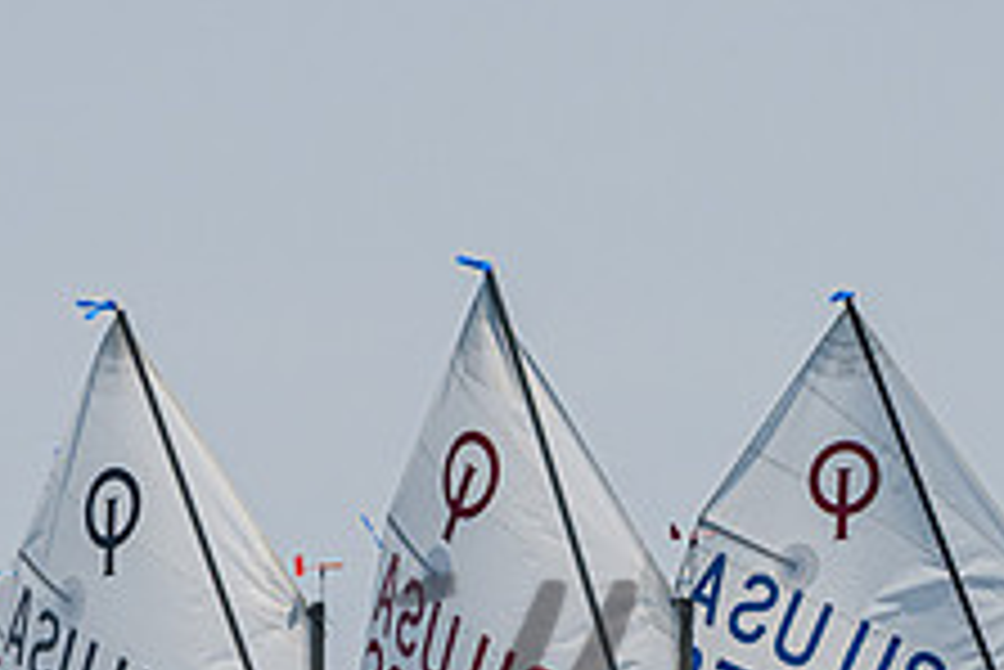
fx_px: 29525
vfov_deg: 1.3
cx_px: 457
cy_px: 548
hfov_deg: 1.9
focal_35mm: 1058
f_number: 8
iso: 250
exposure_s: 1/1600
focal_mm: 300
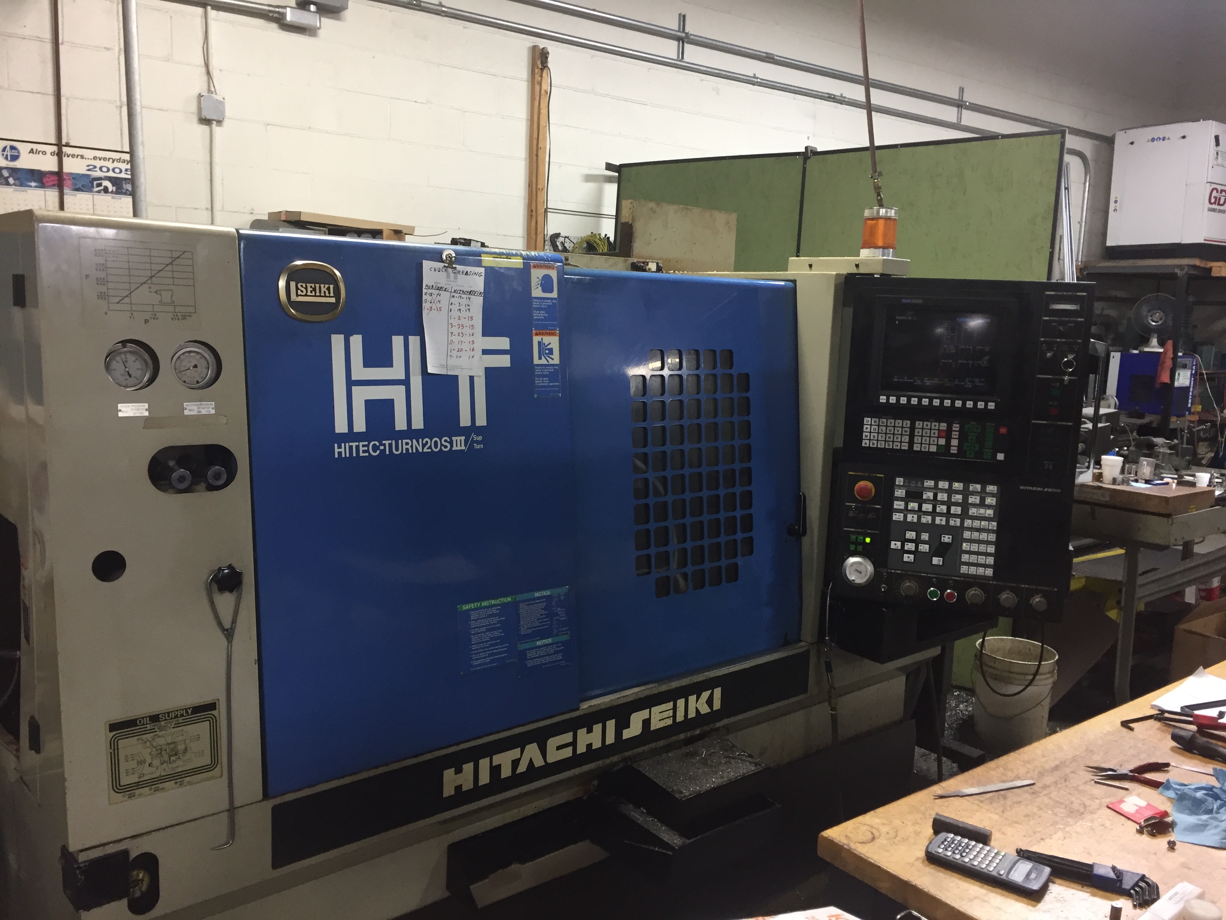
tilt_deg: -8.9
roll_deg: -2.8
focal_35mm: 29
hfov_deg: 61.7
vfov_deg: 48.2
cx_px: 613
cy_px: 460
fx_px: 1027
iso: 80
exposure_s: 1/30
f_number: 2.2
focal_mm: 4.15
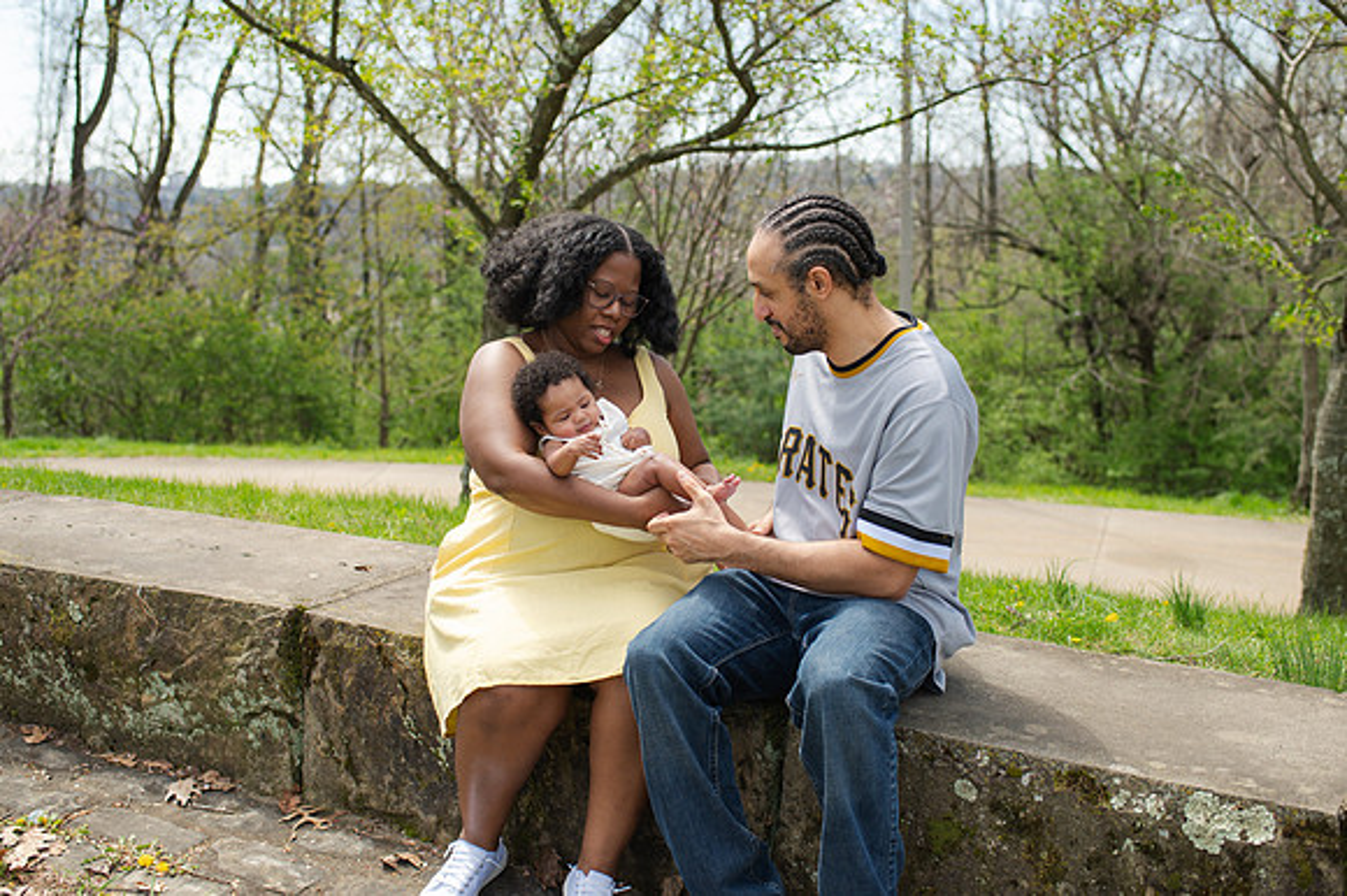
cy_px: 427
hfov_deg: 47.8
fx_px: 1520
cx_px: 669
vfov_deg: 32.9
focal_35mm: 41
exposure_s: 1/1000
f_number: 3.2
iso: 140
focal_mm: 35
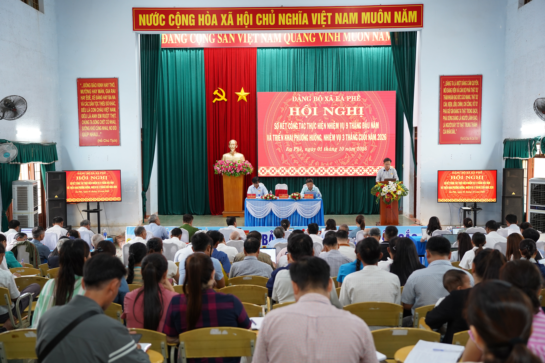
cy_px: 182
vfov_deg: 37.9
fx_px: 530
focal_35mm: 35
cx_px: 272
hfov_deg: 54.4
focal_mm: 35
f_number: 2.8
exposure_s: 1/125
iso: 1000
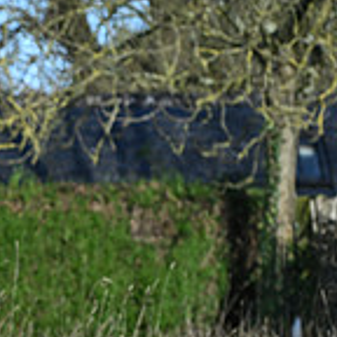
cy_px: 261
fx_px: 4141
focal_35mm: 376
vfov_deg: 4.7
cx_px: -295
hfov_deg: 4.6
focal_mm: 110
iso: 180
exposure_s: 1/1250
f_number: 3.5
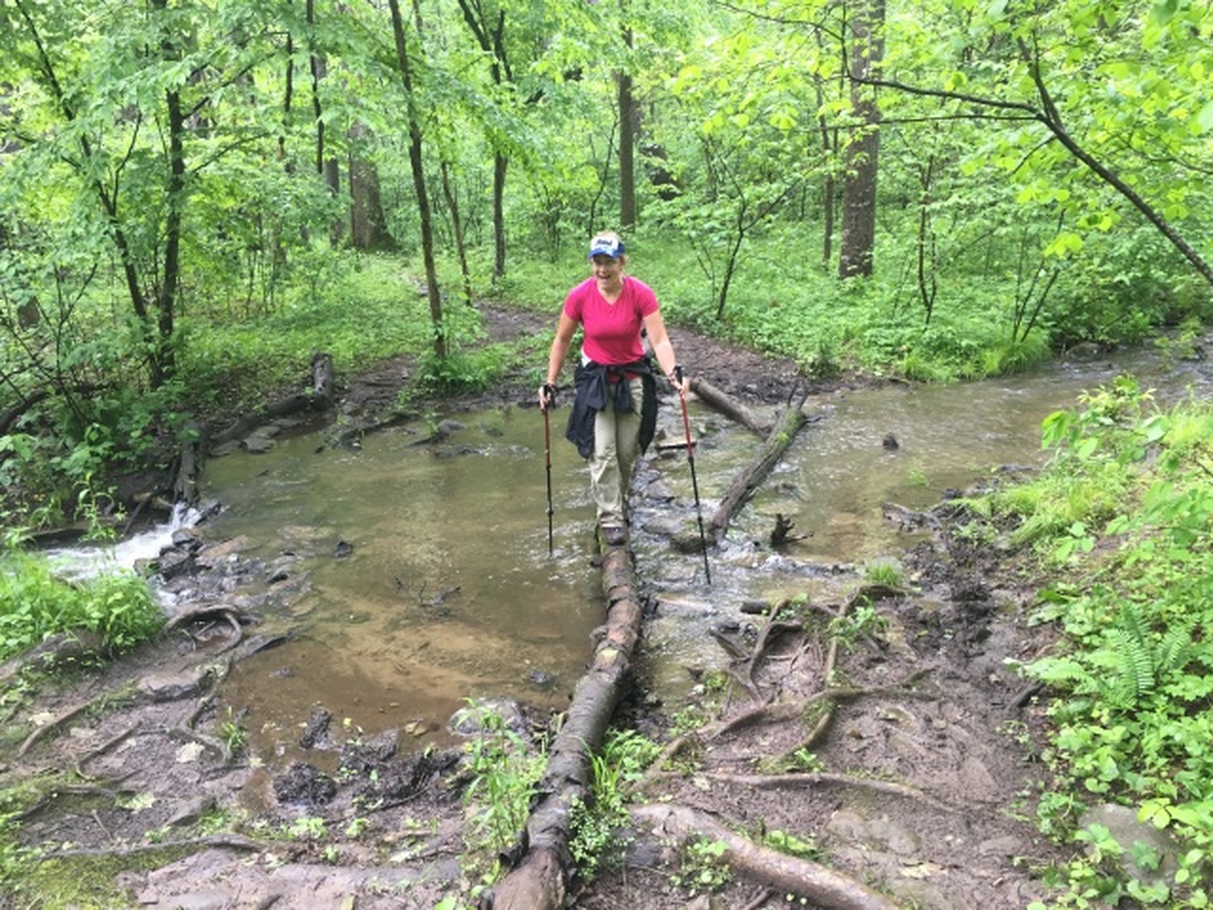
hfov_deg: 61.7
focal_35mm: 29
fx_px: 1016
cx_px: 606
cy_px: 455
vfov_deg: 48.2
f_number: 2.2
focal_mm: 4.15
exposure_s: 1/30
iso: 64
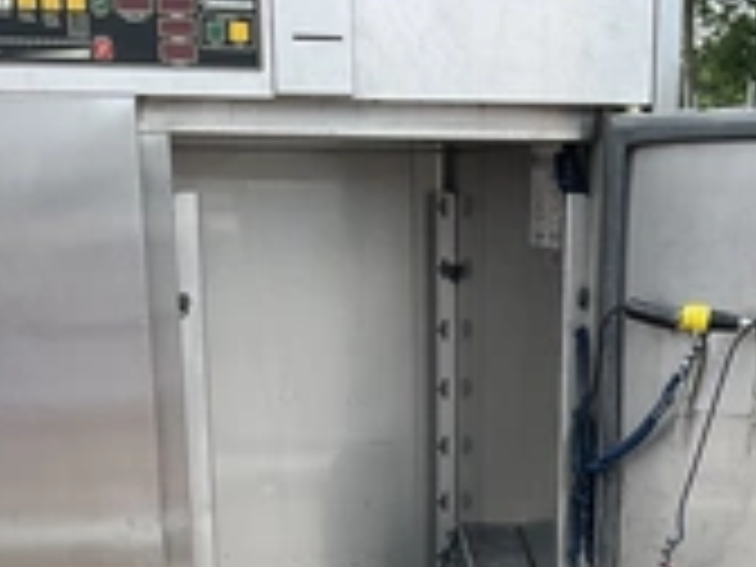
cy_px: 634
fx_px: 1507
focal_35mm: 69
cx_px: 472
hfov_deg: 28.1
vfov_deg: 20.3
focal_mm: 3
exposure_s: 1/495
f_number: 1.8
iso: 25
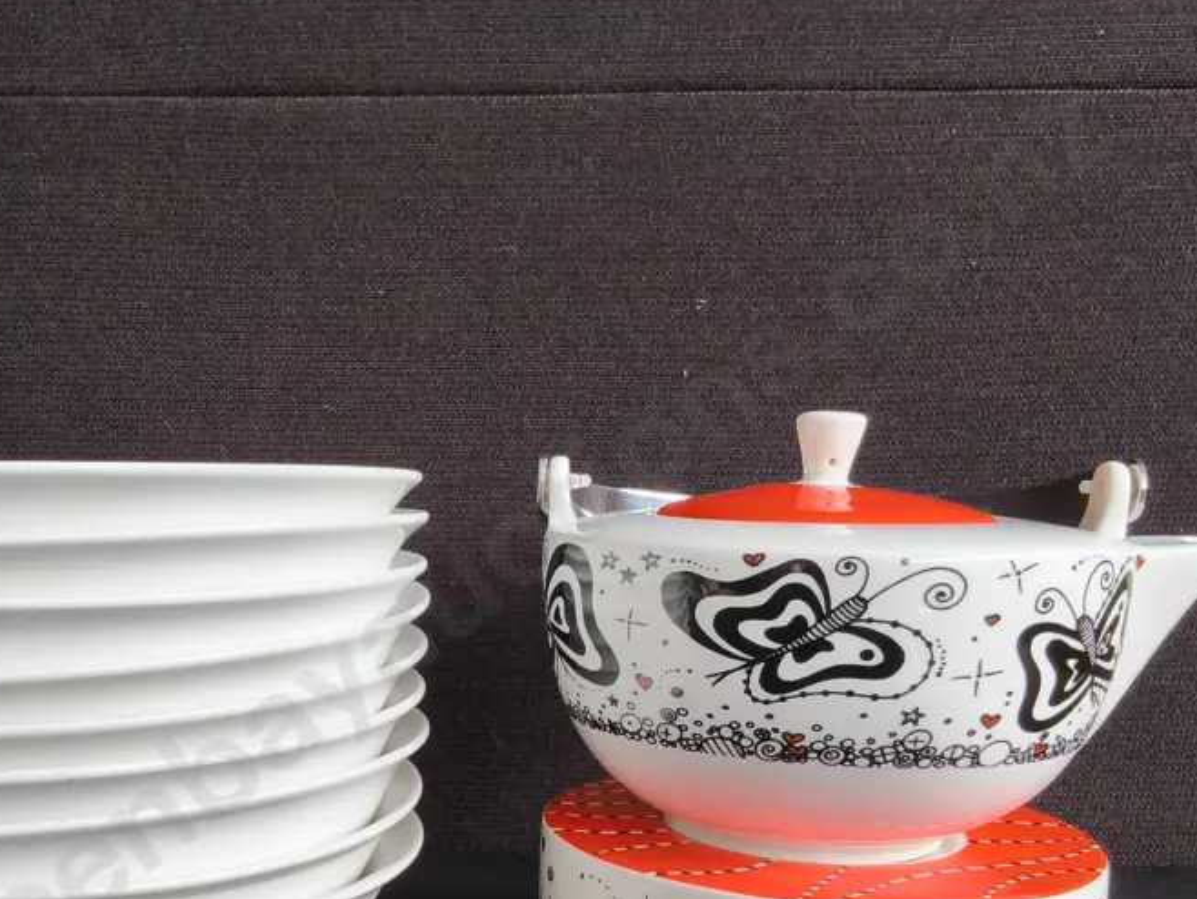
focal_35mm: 42
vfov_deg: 33.7
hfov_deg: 43.8
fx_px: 1453
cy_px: 677
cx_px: 351
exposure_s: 1/100
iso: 40
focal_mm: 2.87
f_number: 2
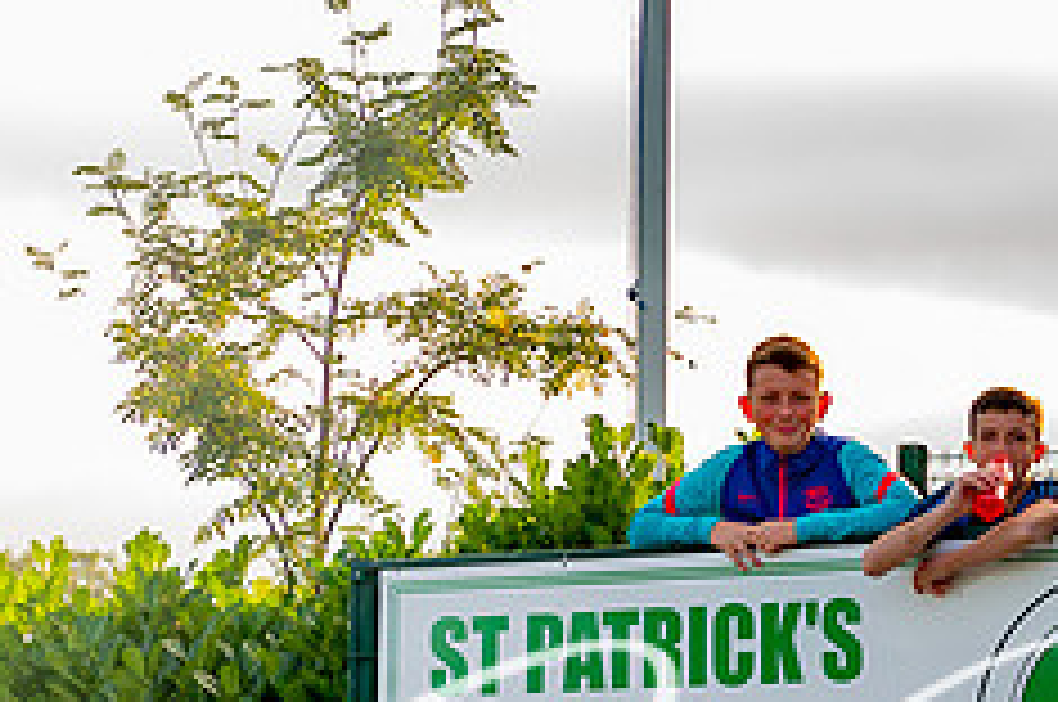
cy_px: 381
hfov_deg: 8.3
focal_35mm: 242
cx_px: 1561
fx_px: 7102
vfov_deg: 5.7
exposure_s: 1/100
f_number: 2.8
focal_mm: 70
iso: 100
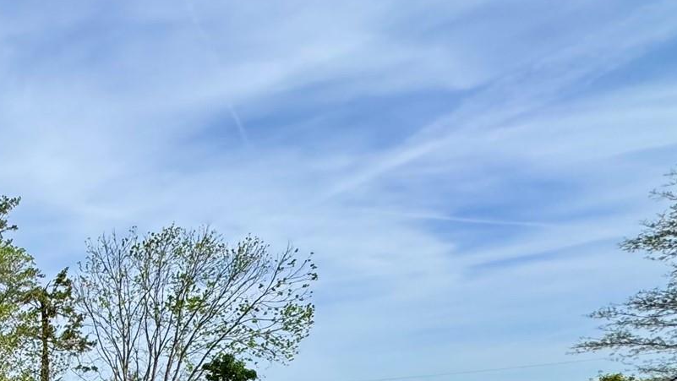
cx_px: -118
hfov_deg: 39.0
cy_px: 490
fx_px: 700
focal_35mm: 39
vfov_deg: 26.1
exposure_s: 1/2146
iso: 50
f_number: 2.2
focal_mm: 2.22
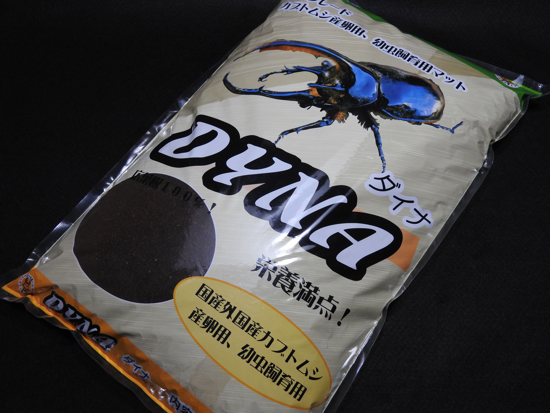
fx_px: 524
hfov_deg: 55.4
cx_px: 275
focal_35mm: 33
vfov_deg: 42.9
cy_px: 206
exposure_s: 1/30
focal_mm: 5.9
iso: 250
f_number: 3.6
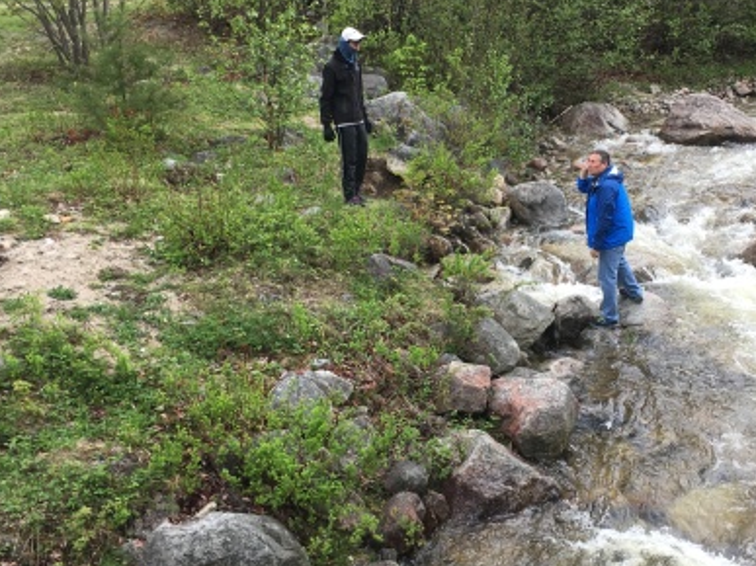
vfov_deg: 30.2
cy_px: 250
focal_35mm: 48
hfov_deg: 39.0
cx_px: 525
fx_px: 1048
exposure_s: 1/120
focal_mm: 4.15
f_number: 2.2
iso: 25
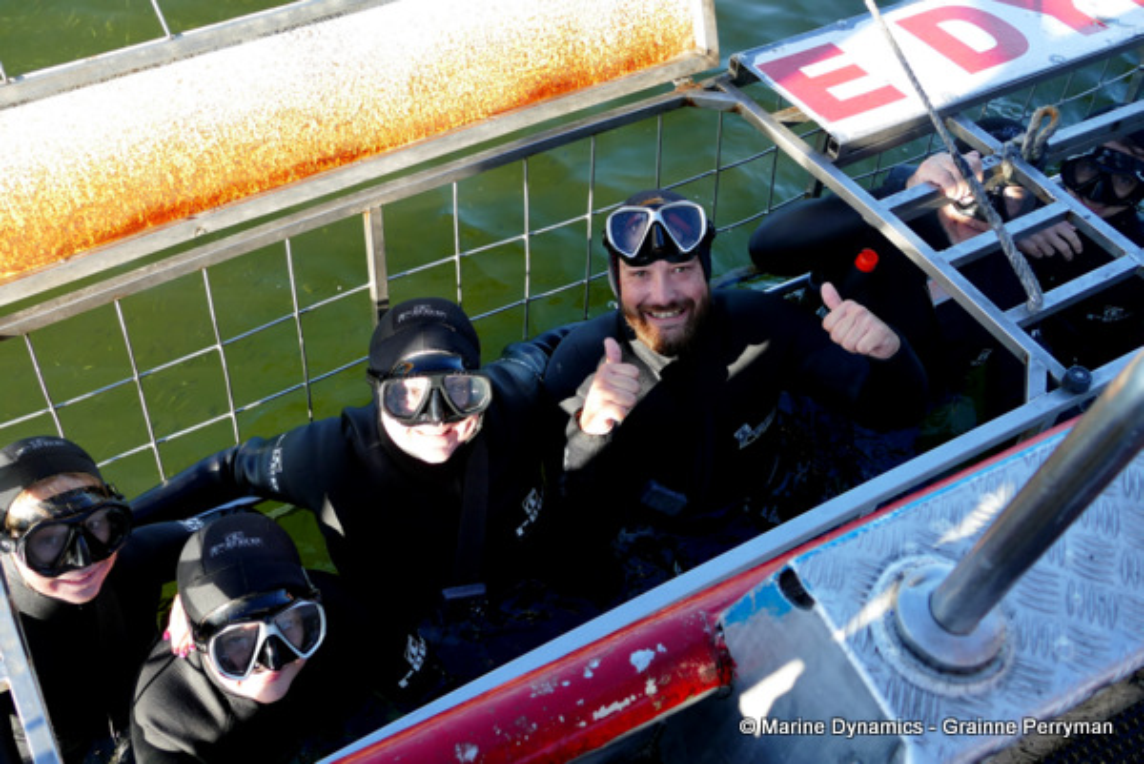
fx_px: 1049
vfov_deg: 40.0
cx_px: 572
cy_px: 382
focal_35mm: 33
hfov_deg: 57.2
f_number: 3
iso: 125
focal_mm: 11.86
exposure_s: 1/320
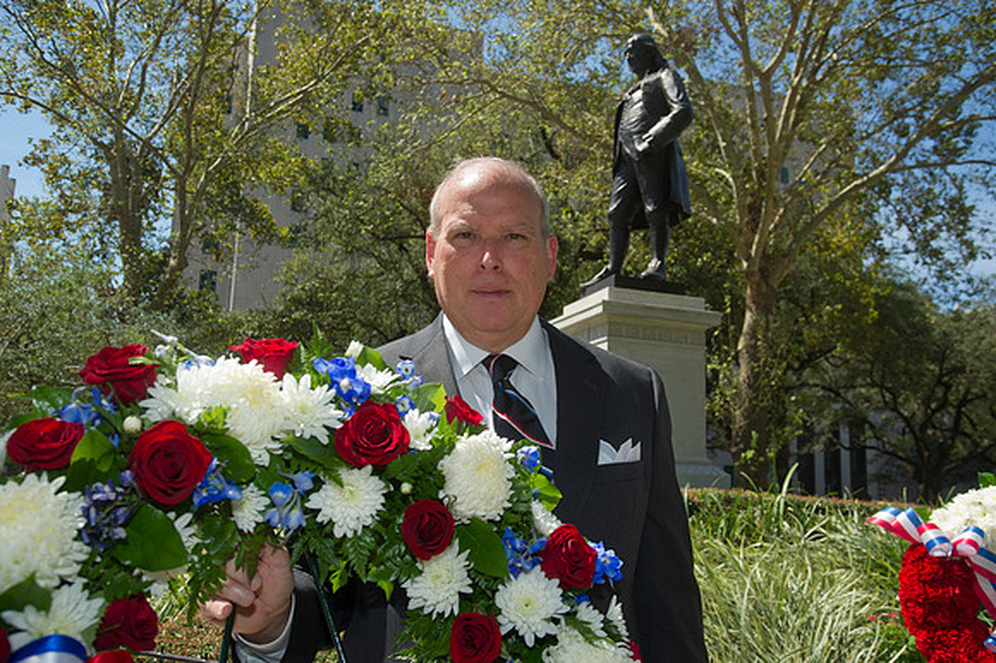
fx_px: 968
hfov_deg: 54.5
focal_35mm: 35
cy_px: 332
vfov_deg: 37.8
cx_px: 498
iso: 200
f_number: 8
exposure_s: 1/250
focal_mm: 35
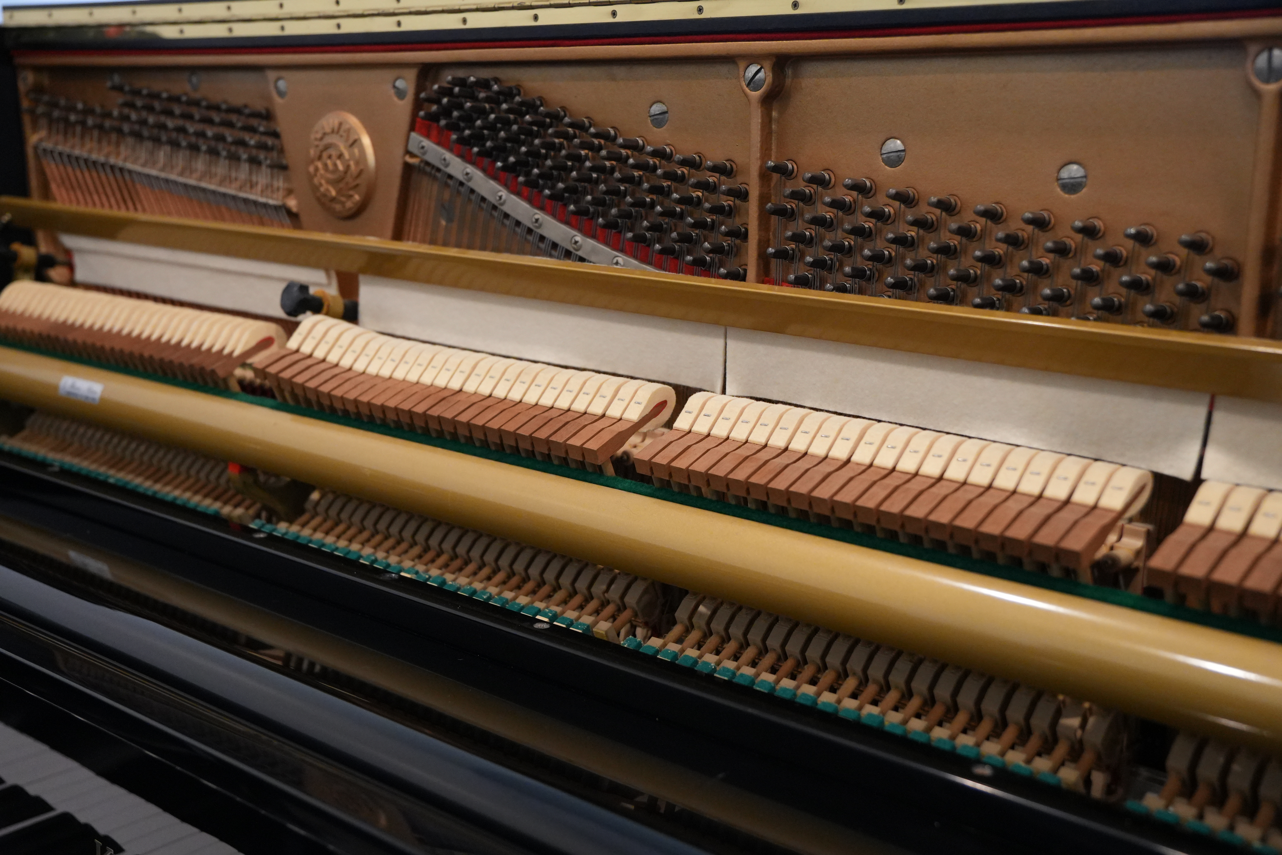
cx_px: 641
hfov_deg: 47.9
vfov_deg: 33.0
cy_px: 428
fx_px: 1442
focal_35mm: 40
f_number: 2.8
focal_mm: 27
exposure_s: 1/160
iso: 2500
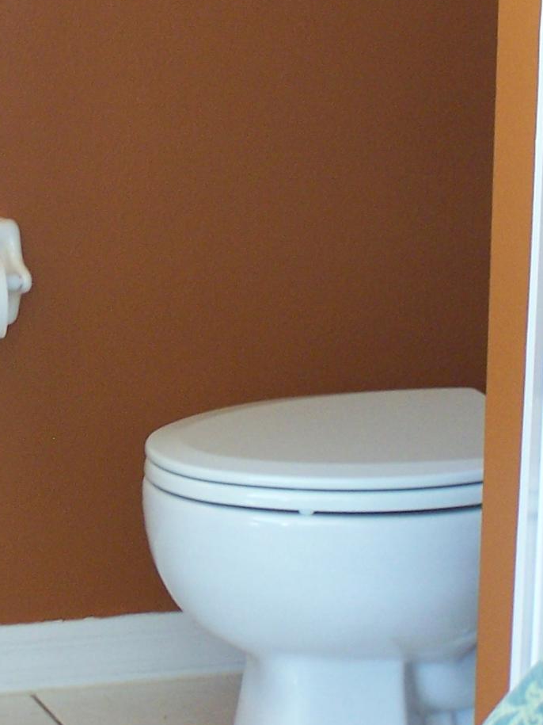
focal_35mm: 164
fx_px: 3431
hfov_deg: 9.0
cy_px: -56
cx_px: -33
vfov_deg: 11.9
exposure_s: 1/30
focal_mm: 12.4
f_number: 3.2
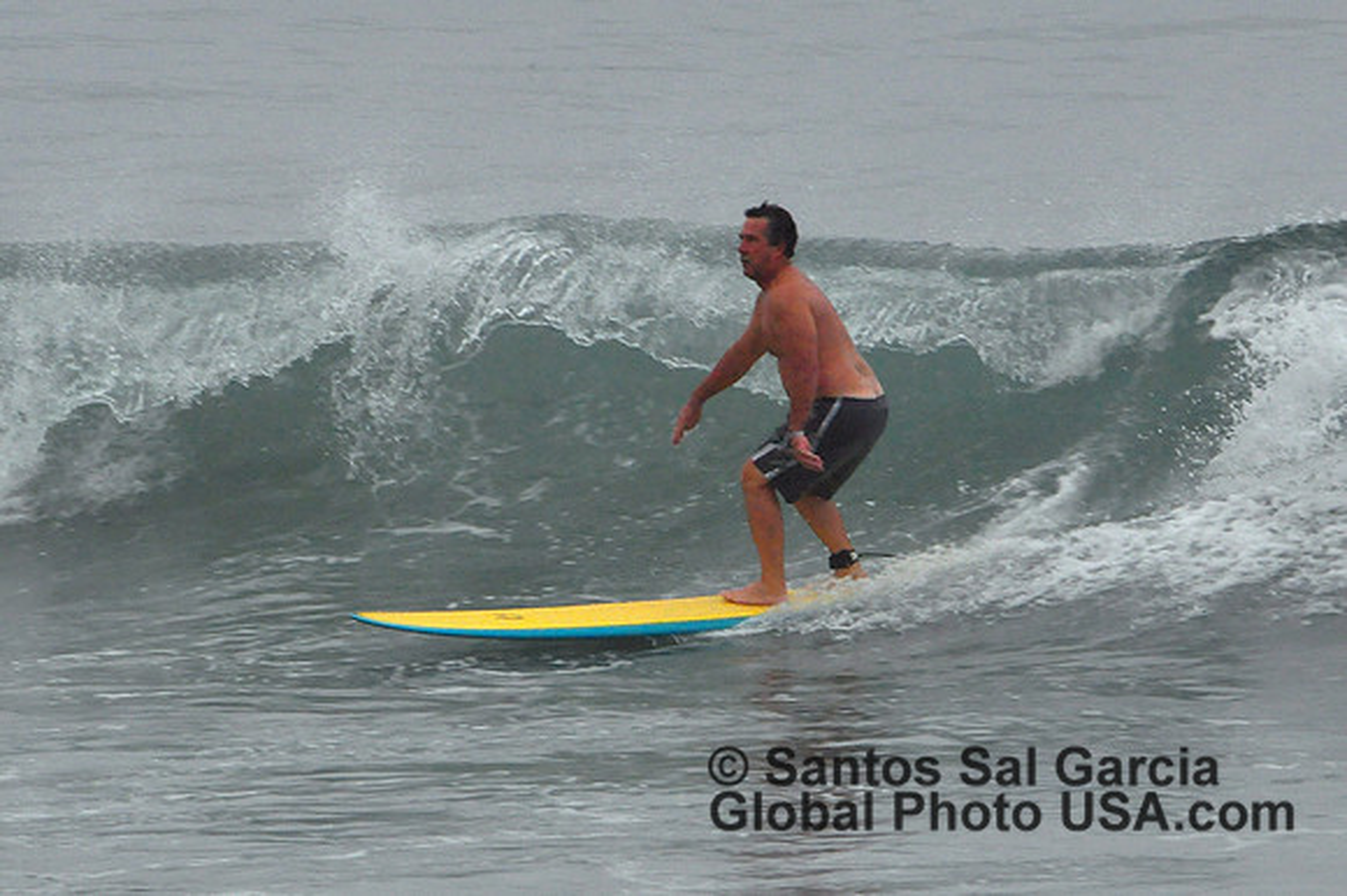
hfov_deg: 2.5
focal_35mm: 825
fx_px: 30850
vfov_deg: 1.7
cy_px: 448
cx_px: 674
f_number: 13
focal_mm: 550
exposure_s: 1/500
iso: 1250
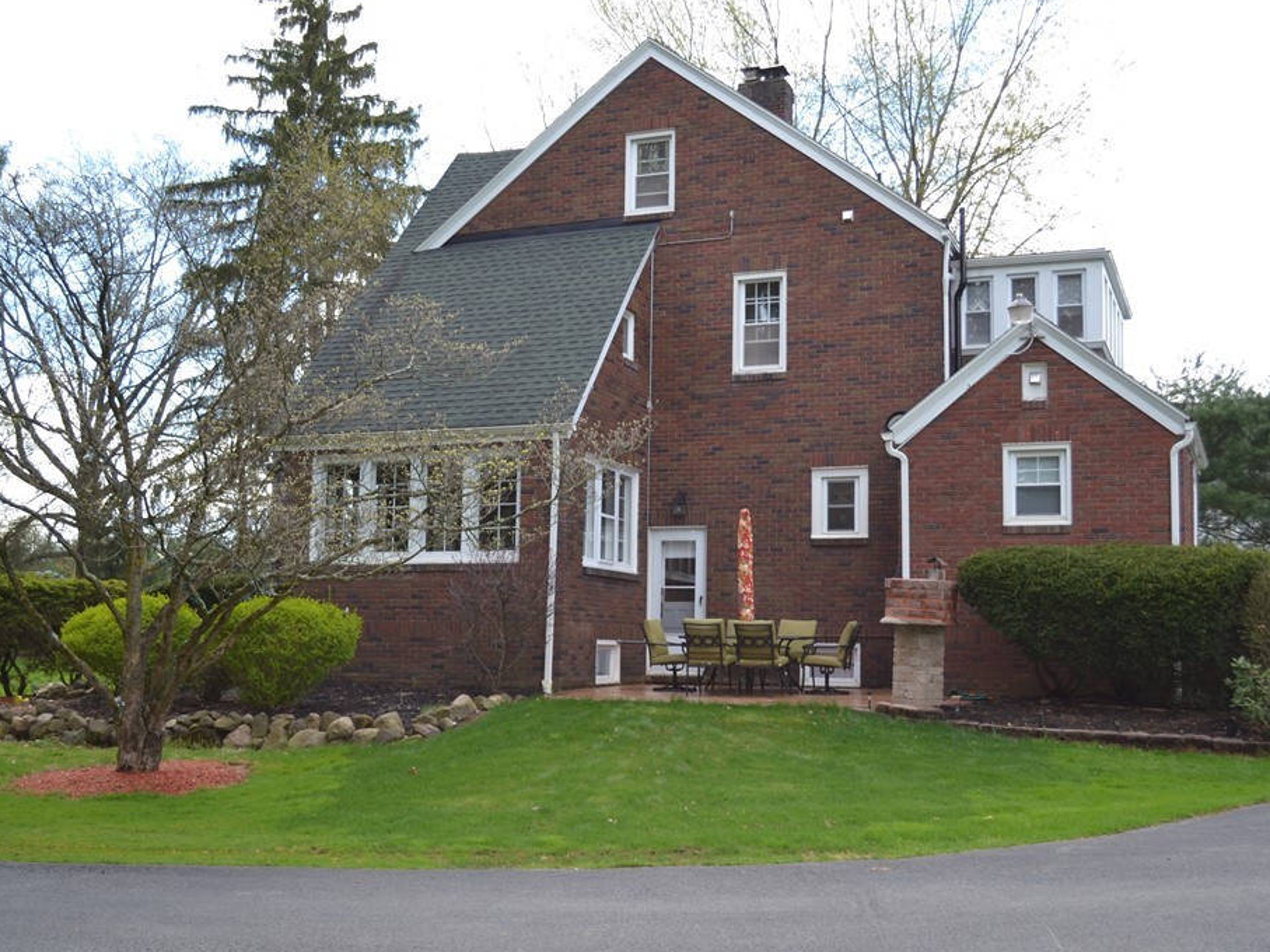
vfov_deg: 37.7
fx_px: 1394
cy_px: 501
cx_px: 665
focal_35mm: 38
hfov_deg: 49.0
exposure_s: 1/200
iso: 100
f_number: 4.5
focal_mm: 22
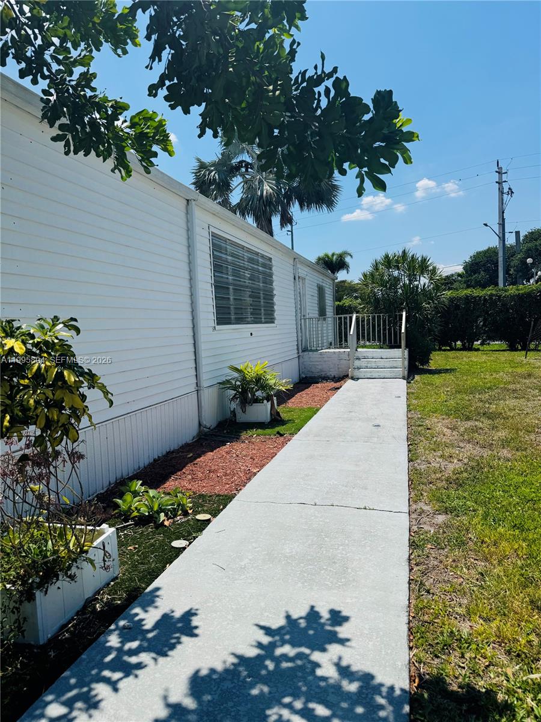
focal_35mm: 24
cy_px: 361
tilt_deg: -5.2
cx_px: 270
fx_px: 500
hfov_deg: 56.8
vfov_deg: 71.6
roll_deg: +3.0
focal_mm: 6.76
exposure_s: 1/9009
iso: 80
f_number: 1.78
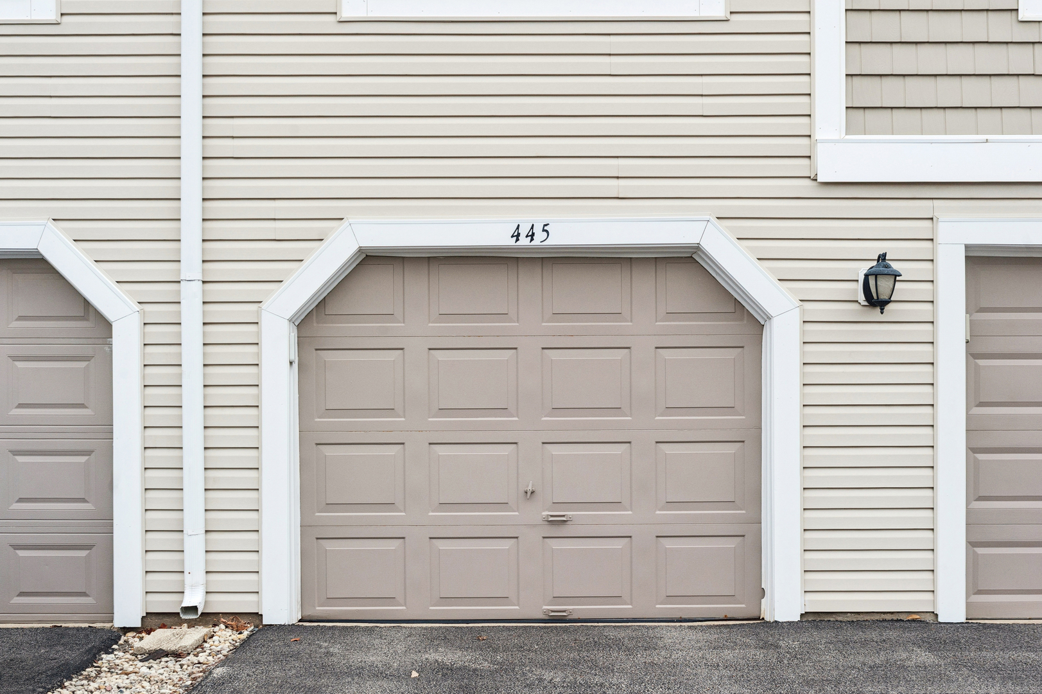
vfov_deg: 29.2
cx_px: 521
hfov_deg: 42.8
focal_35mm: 46
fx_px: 1331
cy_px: 347
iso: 400
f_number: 8
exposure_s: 1/800
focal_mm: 46
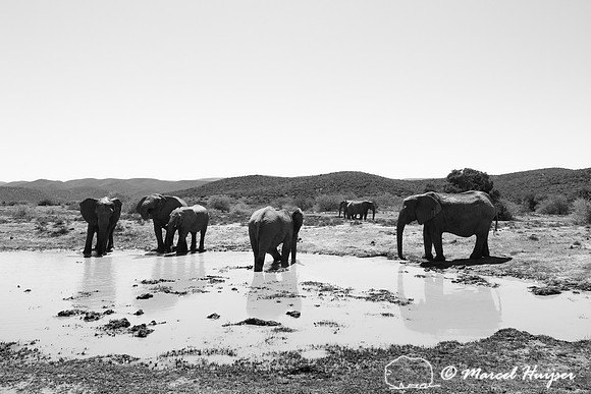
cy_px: 149
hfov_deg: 61.8
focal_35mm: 30
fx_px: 491
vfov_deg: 43.4
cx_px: 337
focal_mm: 24
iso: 2000
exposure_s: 1/8000
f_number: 7.1
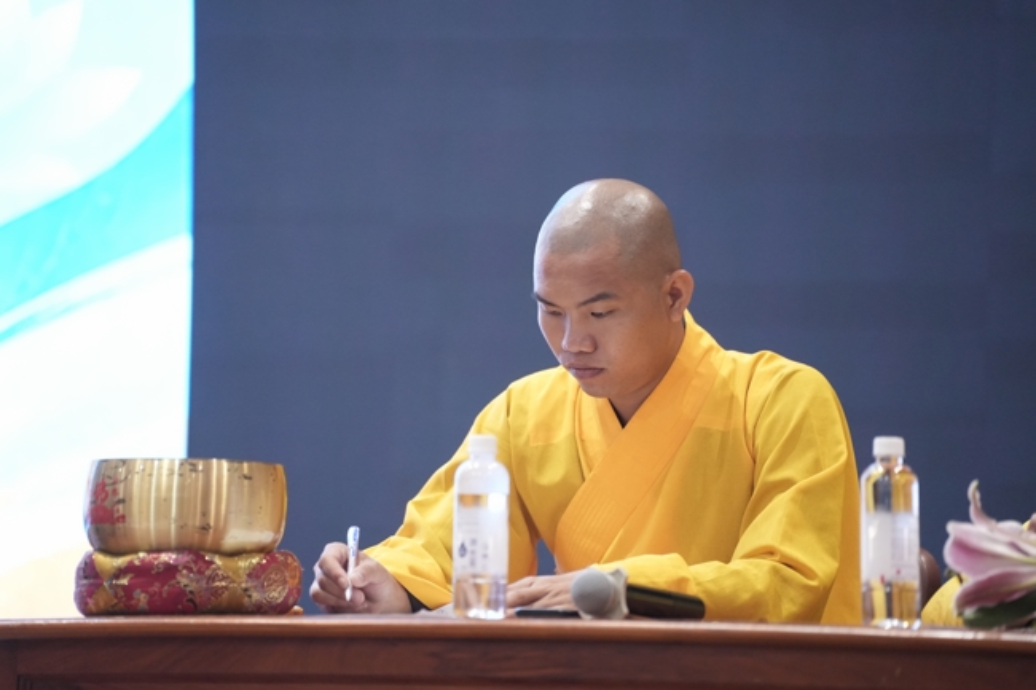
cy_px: 345
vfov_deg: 9.1
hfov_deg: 13.7
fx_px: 4315
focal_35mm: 150
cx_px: 518
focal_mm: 150
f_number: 2.8
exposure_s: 1/160
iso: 4000
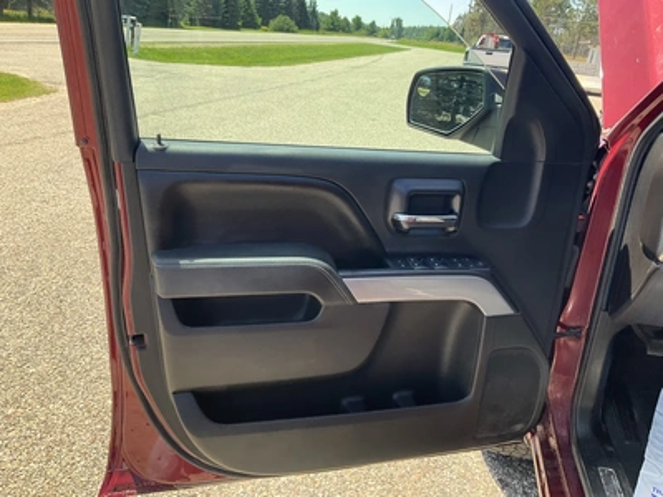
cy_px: 248
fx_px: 555
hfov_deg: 61.7
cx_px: 332
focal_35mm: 29
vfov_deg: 48.2
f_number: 1.8
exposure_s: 1/348
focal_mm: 3
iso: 25
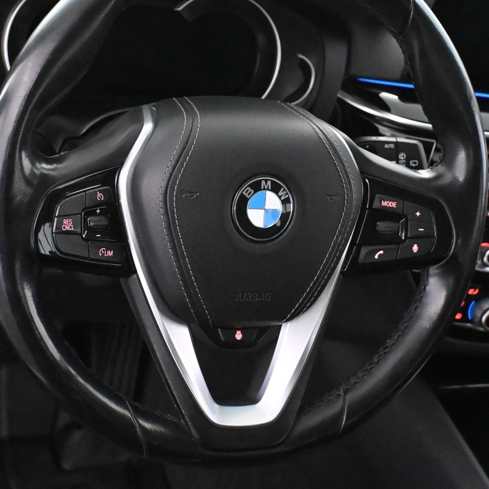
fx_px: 1213
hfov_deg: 22.8
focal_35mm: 76
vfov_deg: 22.7
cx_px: 232
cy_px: 168
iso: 10000
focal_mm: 29
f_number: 4.8
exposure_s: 1/60
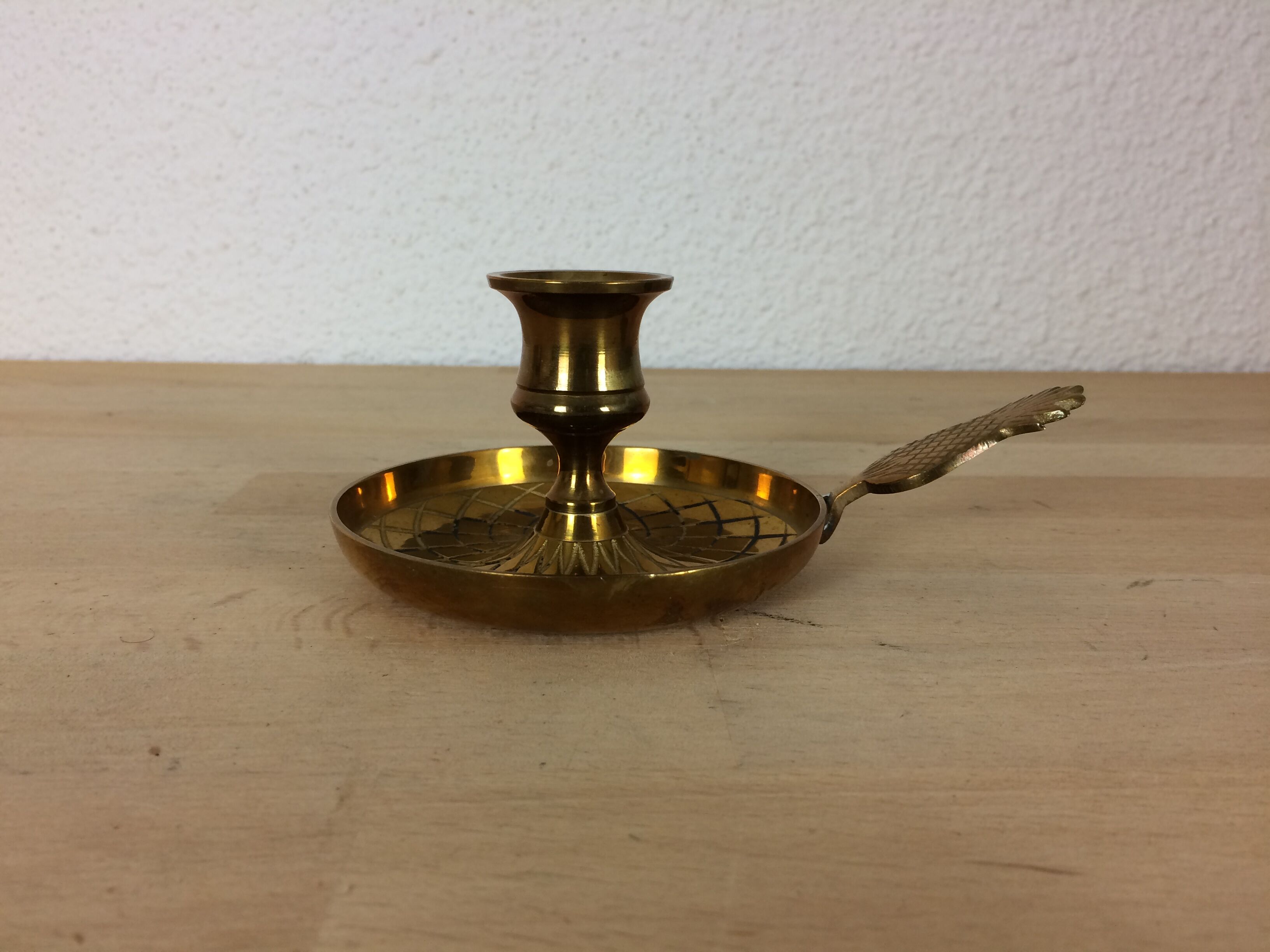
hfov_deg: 61.7
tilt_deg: -13.0
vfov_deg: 48.2
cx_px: 635
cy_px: 476
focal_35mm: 29
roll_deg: -0.7
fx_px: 1064
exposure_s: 1/33
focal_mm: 4.15
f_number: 2.2
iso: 40
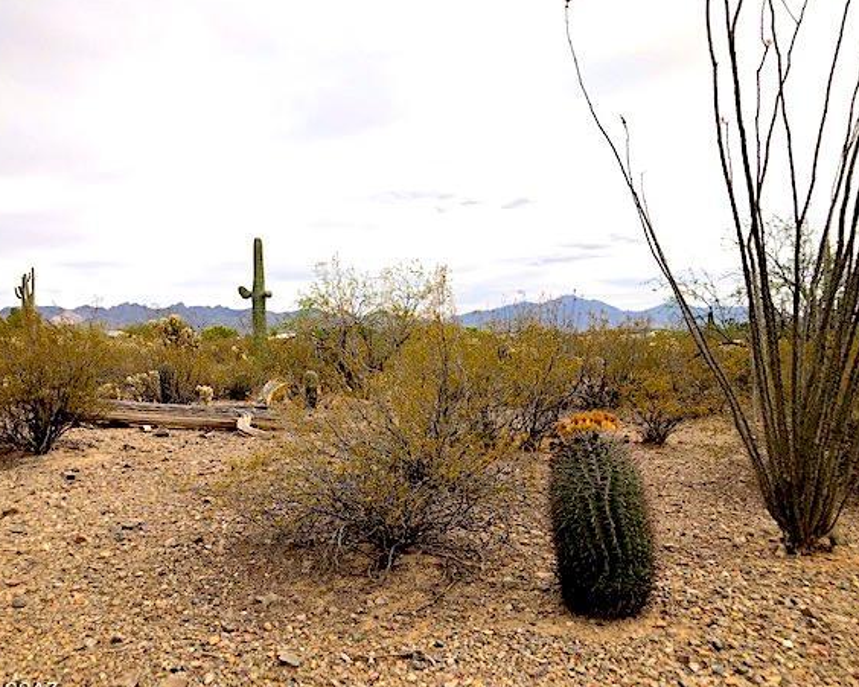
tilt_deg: -0.7
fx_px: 788
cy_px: 355
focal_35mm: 31
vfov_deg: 47.1
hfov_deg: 57.1
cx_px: 391
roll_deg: +0.9
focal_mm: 3.99
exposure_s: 1/2404
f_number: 1.8
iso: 25
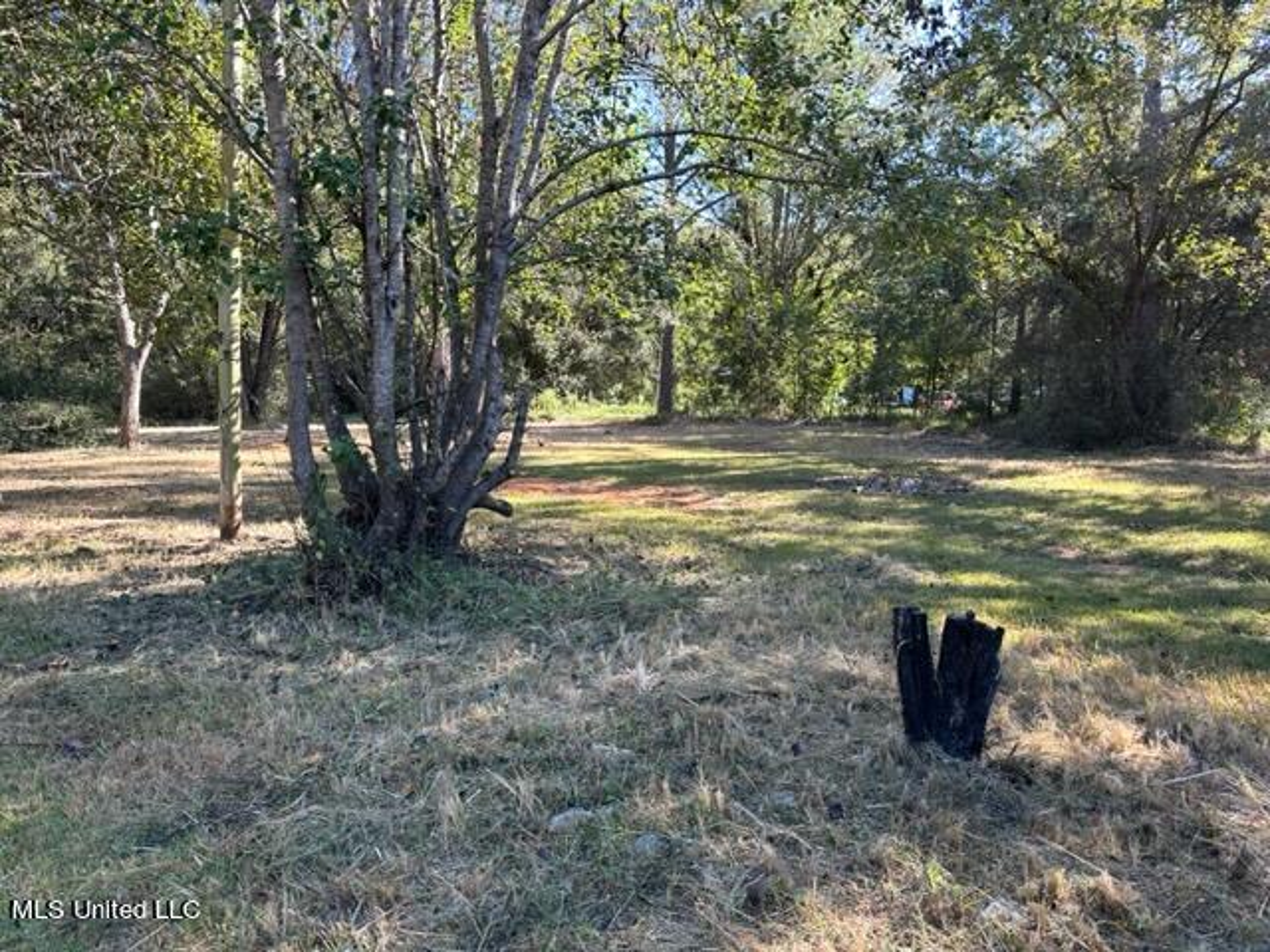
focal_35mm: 24
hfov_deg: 71.6
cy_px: 476
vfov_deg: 56.8
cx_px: 635
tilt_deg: -4.0
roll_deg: +1.6
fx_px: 881
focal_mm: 6.86
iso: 80
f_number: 1.78
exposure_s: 1/290
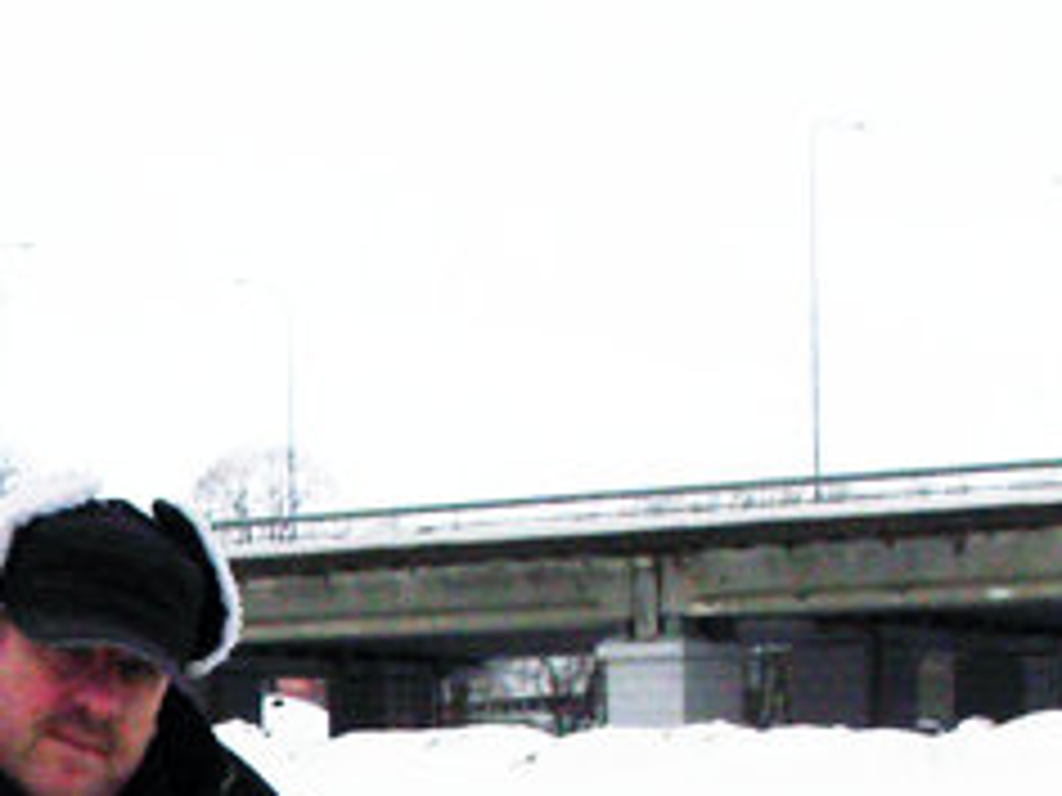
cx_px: 0
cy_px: 1052
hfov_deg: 15.0
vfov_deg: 11.2
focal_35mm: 129
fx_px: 3958
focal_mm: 6.3
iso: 50
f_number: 4.9
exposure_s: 1/939
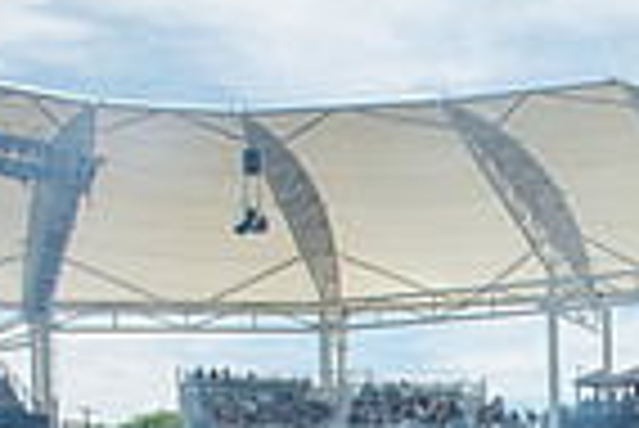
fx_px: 1741
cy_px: 660
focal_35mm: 98
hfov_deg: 18.5
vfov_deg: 13.2
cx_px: 950
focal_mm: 24
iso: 200
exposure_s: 1/640
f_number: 5.6
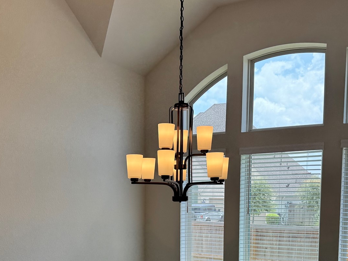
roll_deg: -0.4
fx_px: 462
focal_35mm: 46
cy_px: 239
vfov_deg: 30.0
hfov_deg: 41.2
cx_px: 155
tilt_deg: -5.4
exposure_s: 1/531
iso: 80
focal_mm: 6.76
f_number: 1.78
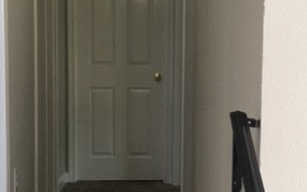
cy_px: 146
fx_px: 577
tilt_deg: -5.0
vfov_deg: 18.7
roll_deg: -0.9
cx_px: 166
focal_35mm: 69
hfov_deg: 29.8
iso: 32
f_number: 2.2
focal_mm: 4.15
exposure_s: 1/15
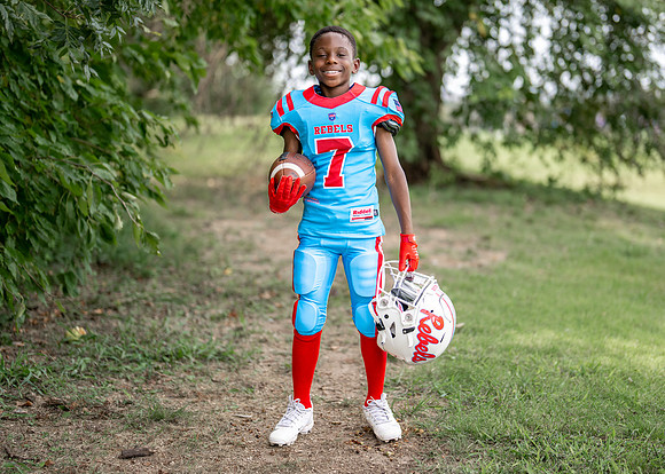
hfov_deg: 29.7
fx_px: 1252
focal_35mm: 66
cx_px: 367
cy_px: 205
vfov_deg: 21.5
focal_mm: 50
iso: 100
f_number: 1.2
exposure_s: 1/2000
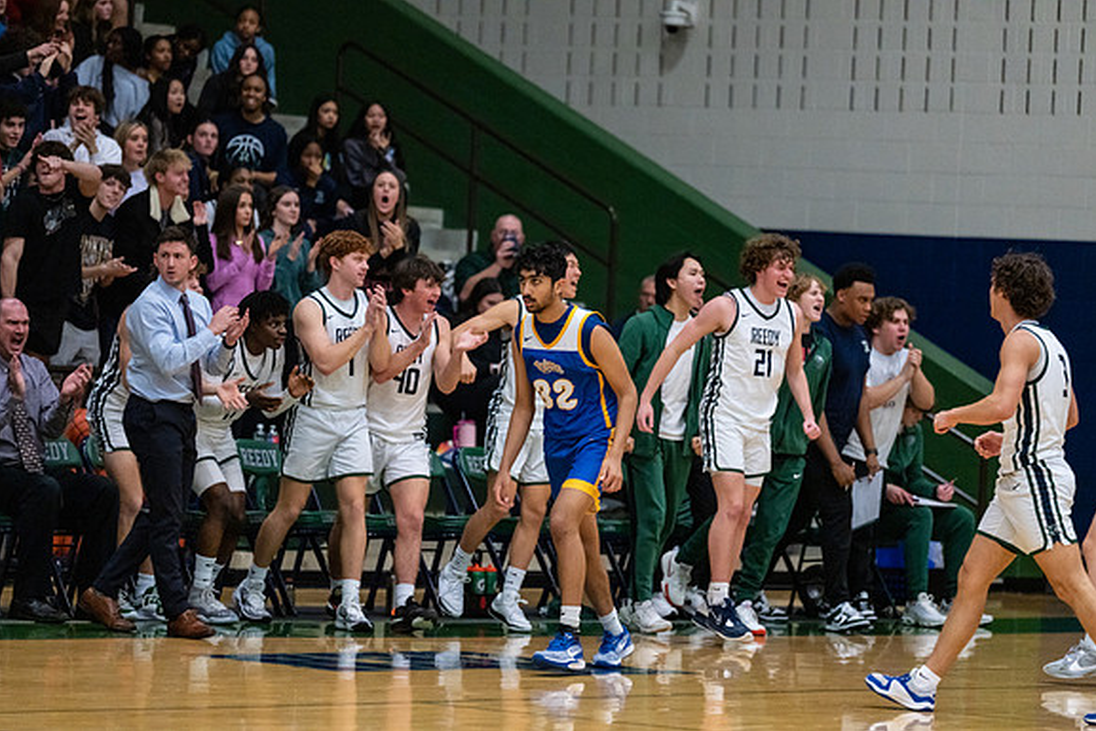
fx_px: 6029
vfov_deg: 6.9
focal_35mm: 198
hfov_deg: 10.4
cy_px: 366
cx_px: 549
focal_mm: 197
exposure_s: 1/1000
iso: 4000
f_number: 2.8
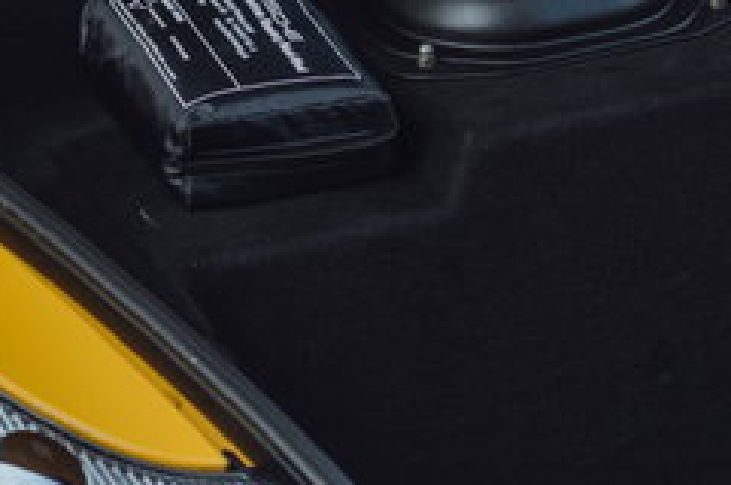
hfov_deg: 13.4
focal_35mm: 153
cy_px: 314
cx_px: 513
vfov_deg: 8.9
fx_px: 3103
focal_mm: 48
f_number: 5.6
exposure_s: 1/125
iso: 200
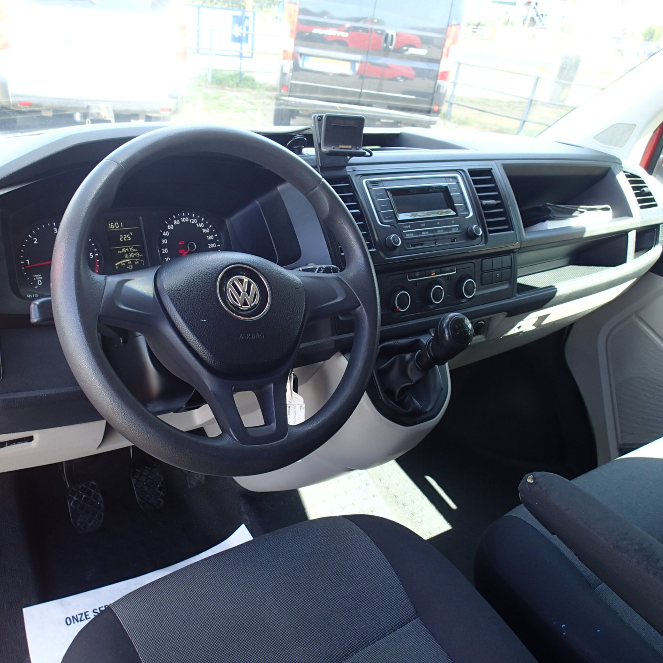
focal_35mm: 30
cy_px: 326
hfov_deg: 53.7
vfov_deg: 54.0
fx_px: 650
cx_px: 274
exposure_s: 1/80
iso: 100
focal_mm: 4.5
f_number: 2.8
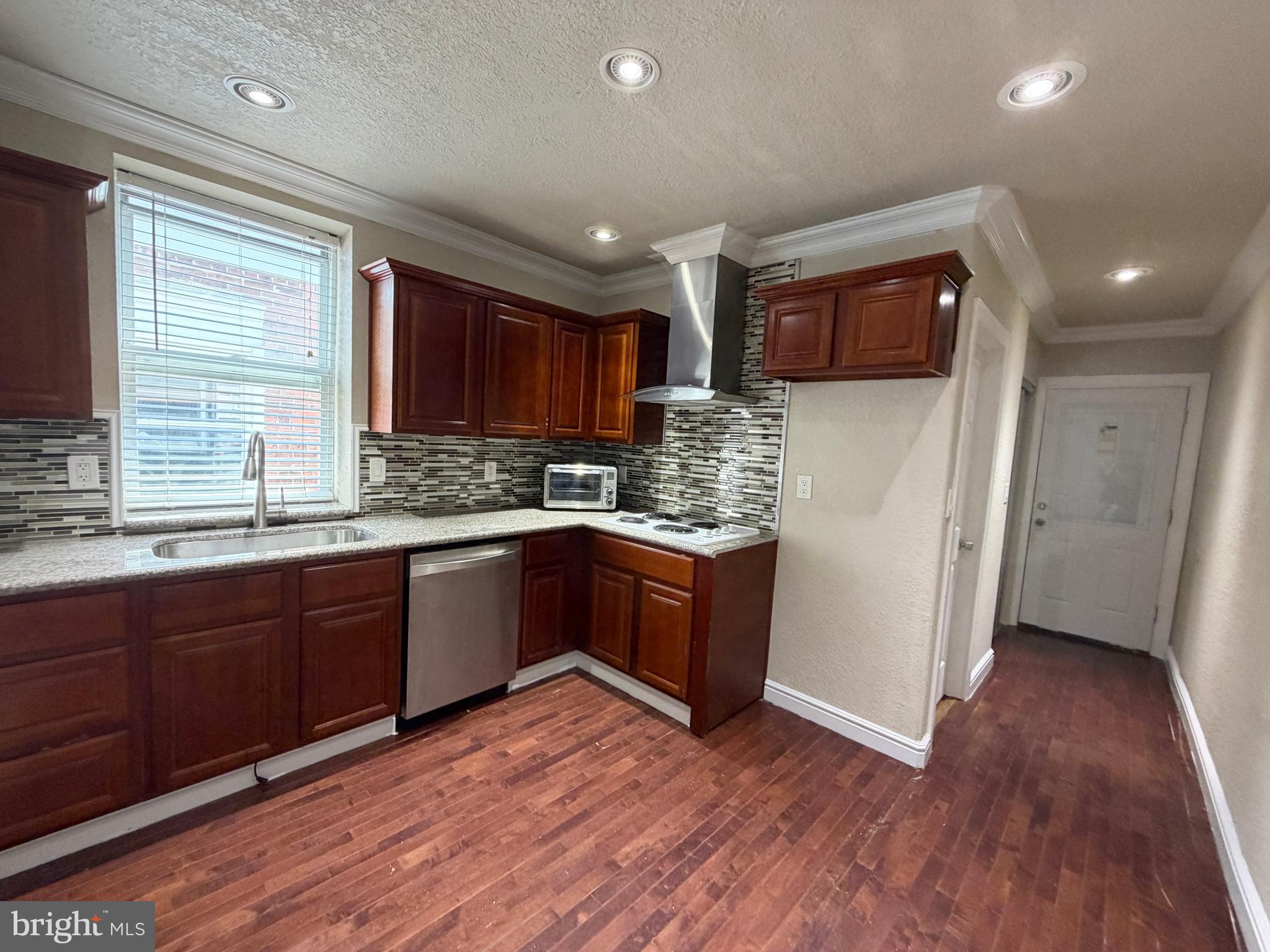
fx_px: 514
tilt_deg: -4.6
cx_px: 635
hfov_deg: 102.1
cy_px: 476
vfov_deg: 85.7
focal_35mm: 14
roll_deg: -2.6
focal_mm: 2.22
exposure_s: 1/60
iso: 250
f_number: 2.2
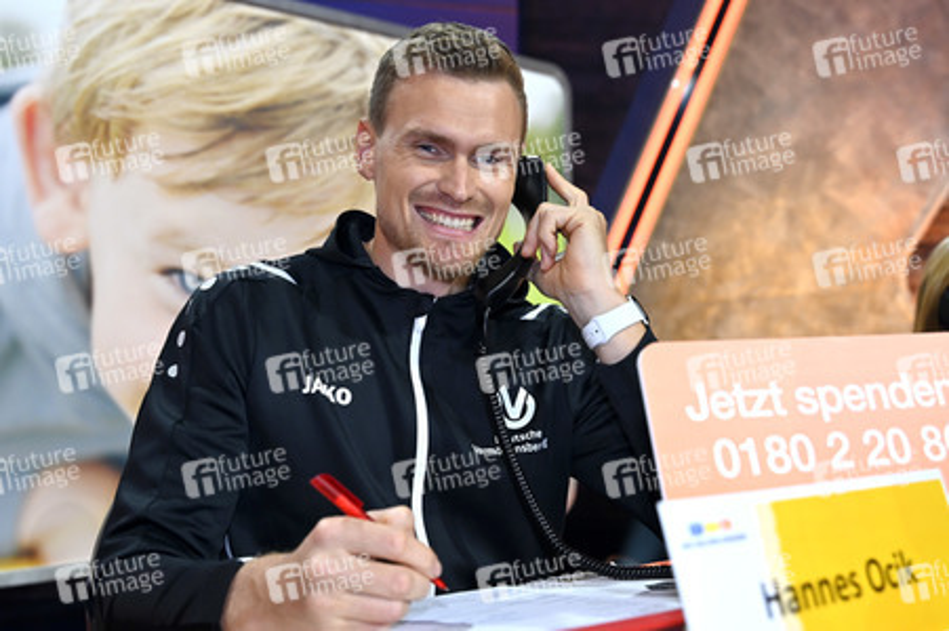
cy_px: 316
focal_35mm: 39
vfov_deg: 34.2
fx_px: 1027
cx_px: 474
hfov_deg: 49.6
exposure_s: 1/200
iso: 1000
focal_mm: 39
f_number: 4
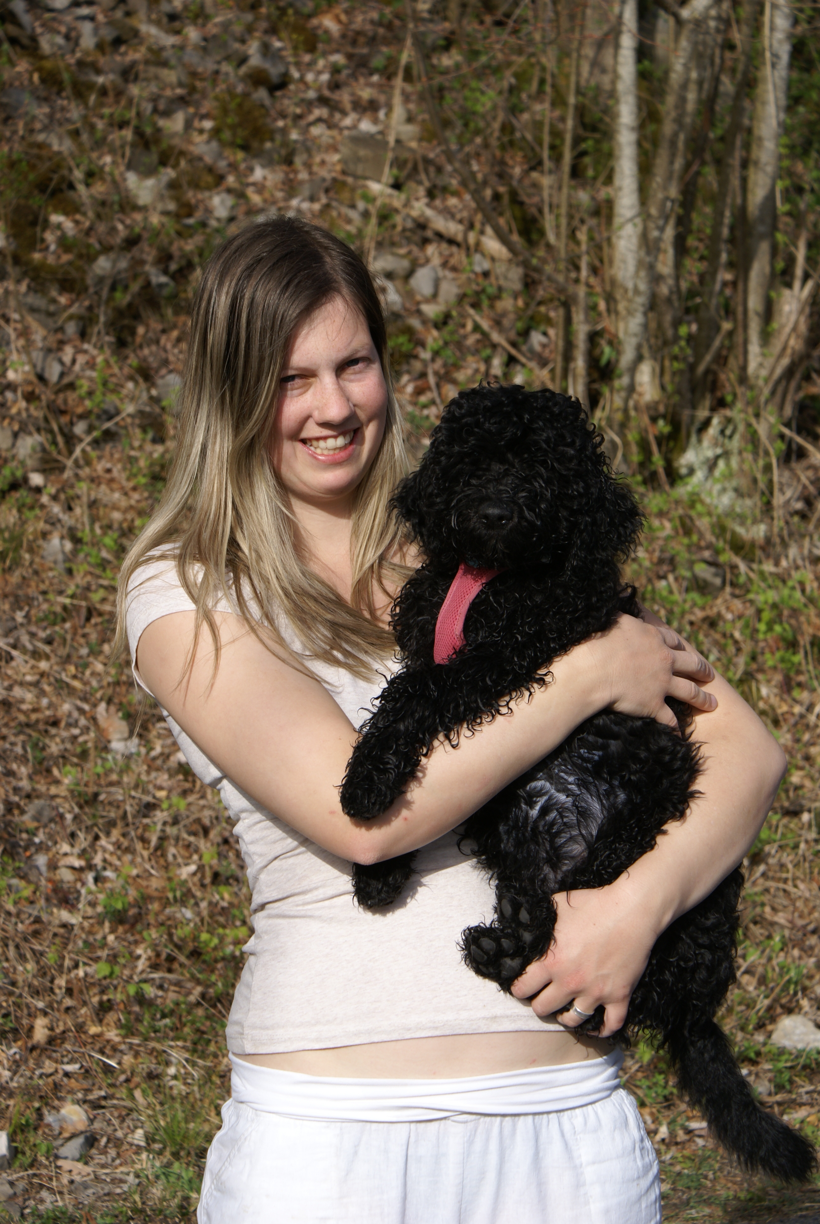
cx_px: 410
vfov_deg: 19.4
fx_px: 3577
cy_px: 612
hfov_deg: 13.1
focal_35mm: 105
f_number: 9
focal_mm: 70
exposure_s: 1/250
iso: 100
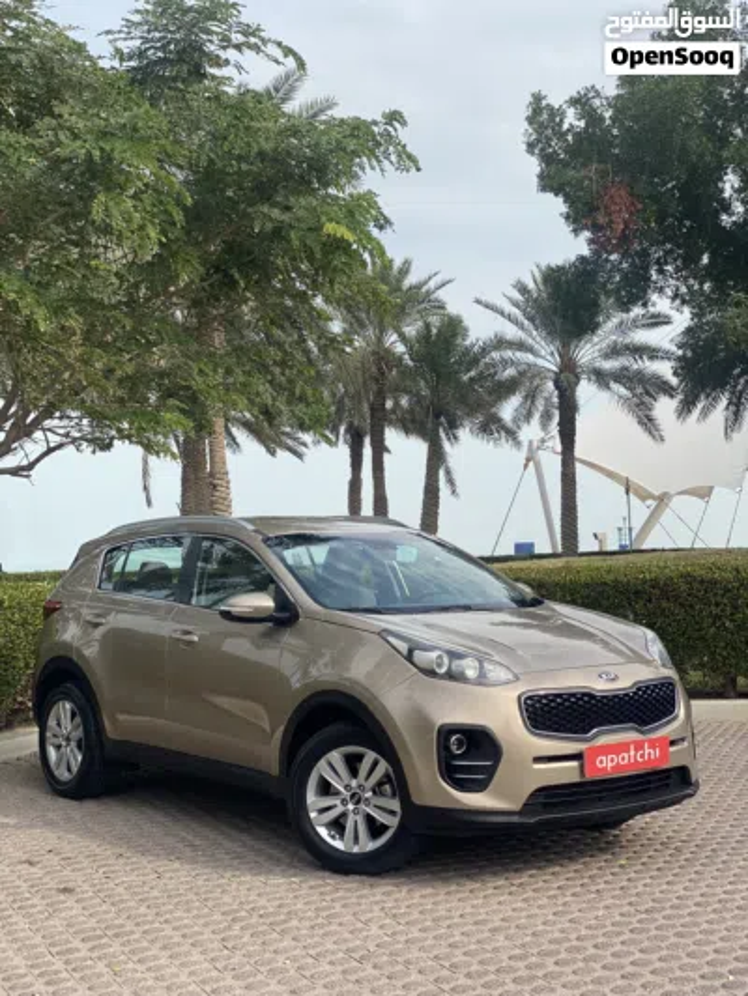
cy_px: 498
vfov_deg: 36.8
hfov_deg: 28.0
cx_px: 374
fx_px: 1498
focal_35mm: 52
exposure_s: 1/1142
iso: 20
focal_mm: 6
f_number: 2
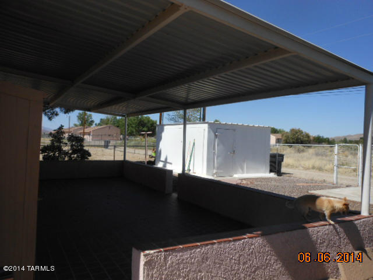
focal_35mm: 28
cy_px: 140
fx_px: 302
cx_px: 186
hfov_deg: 63.4
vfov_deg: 49.7
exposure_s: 1/1250
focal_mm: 5
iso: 80
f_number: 3.7
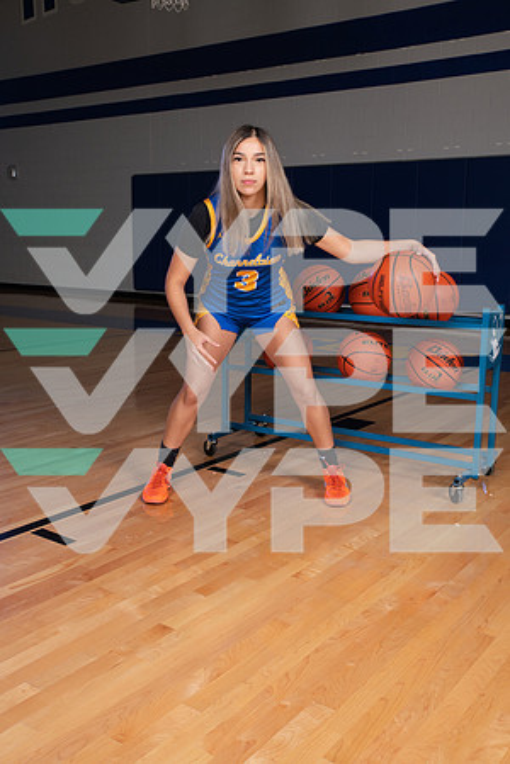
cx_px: 255
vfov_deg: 53.1
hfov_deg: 36.9
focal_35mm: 36
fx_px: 765
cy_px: 382
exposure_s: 1/320
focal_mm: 36
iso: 500
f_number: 7.1
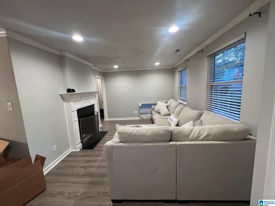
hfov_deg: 106.2
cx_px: 138
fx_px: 103
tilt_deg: -8.0
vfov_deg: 89.9
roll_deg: +2.3
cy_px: 103
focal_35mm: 13
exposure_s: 1/60
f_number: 1.8
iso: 250
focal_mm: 1.57
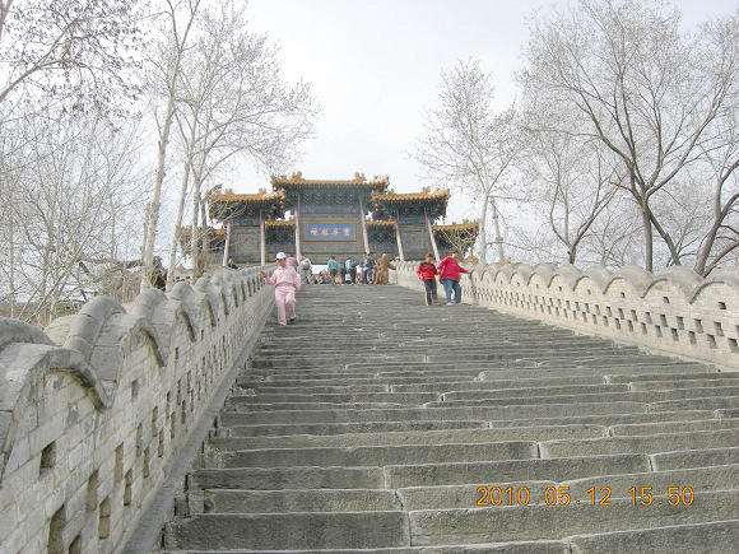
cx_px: 370
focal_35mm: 36
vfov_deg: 39.7
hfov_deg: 51.4
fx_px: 769
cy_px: 277
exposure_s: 1/219
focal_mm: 7.5
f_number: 6
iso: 64
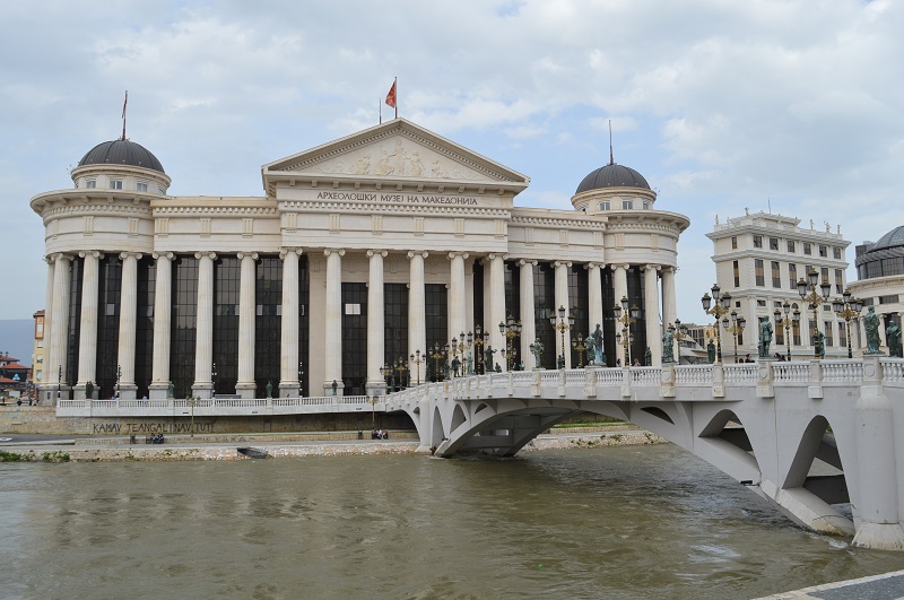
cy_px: 300
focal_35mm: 32
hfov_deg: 59.6
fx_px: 790
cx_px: 452
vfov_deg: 41.6
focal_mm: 21
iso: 100
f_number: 8
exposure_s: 1/250
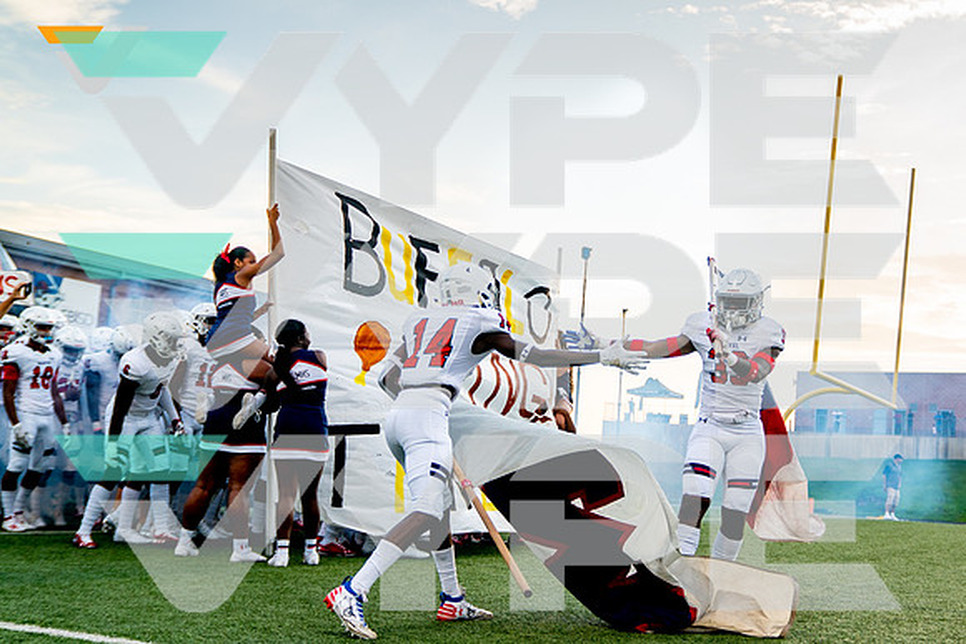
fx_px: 1239
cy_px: 355
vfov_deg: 29.1
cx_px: 632
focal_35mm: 46
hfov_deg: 42.1
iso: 400
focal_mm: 34
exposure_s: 1/1500
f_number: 2.8
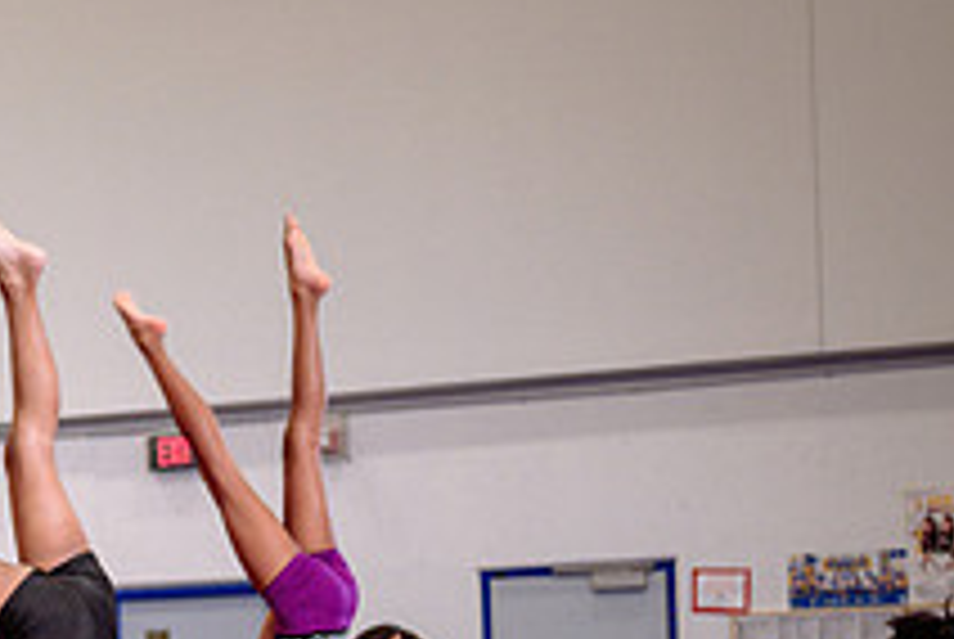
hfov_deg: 19.7
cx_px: -198
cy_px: 711
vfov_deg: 13.8
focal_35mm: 97
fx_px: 2574
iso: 800
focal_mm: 32
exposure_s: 1/250
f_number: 3.5
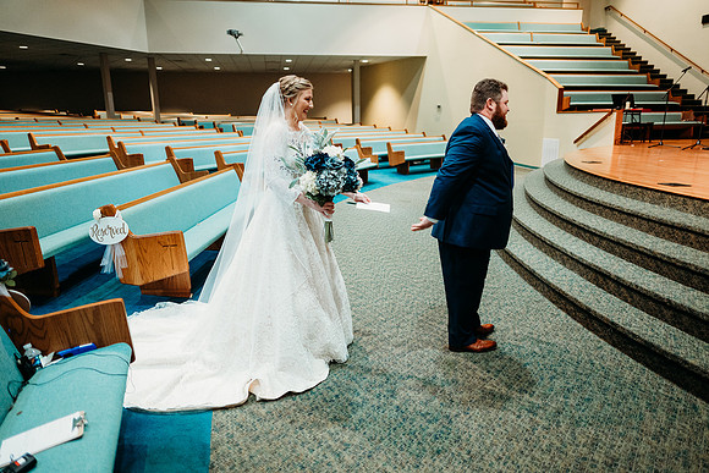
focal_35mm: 24
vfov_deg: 53.2
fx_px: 473
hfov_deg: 73.7
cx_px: 354
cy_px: 236
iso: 2000
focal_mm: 24
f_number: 1.8
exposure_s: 1/100
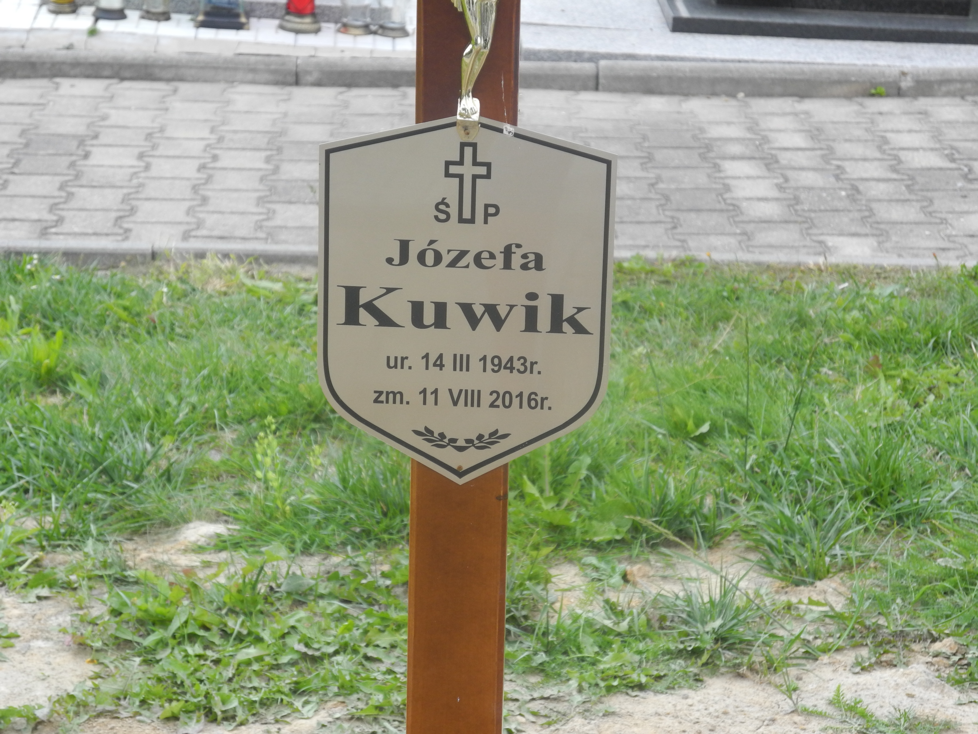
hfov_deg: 18.7
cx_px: 489
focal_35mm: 105
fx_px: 2967
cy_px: 367
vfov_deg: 14.1
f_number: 4.5
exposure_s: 1/400
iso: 160
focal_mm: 22.5
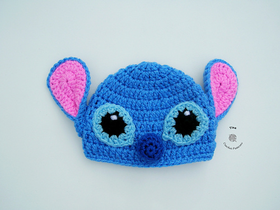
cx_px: 140
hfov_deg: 54.0
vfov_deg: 41.8
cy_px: 105
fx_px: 275
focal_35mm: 34
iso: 50
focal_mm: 5.7
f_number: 4.9
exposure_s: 1/165
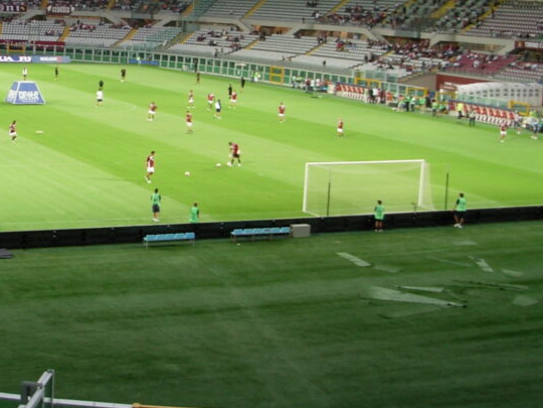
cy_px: 122
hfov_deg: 26.1
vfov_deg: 20.3
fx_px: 1129
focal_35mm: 72
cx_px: 51
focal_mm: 6.3
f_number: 2.9
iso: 50
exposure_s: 1/23.3
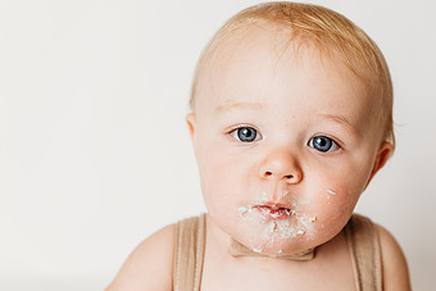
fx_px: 497
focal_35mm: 41
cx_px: 282
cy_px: 175
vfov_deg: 32.6
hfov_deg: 46.8
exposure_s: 1/200
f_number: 2.8
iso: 100
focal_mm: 24
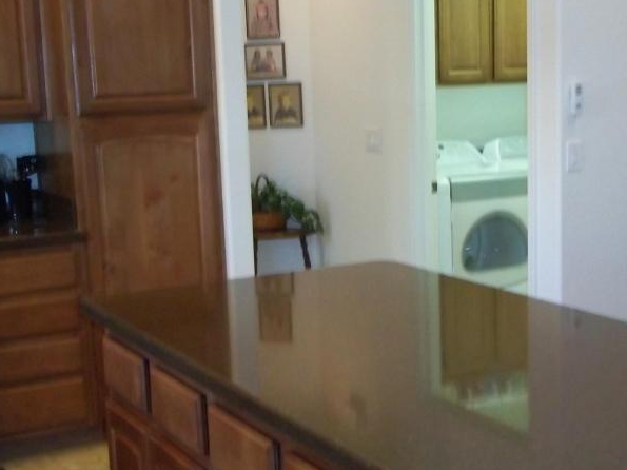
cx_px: 366
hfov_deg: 31.1
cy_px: 263
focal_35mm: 62
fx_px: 1123
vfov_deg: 23.6
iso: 320
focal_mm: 6.5
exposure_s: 1/30
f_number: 3.1
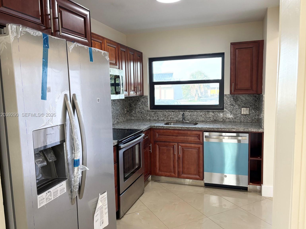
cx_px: 153
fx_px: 239
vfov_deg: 51.4
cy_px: 115
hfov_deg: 65.3
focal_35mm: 27
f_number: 1.6
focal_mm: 5.96
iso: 125
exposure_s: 1/133
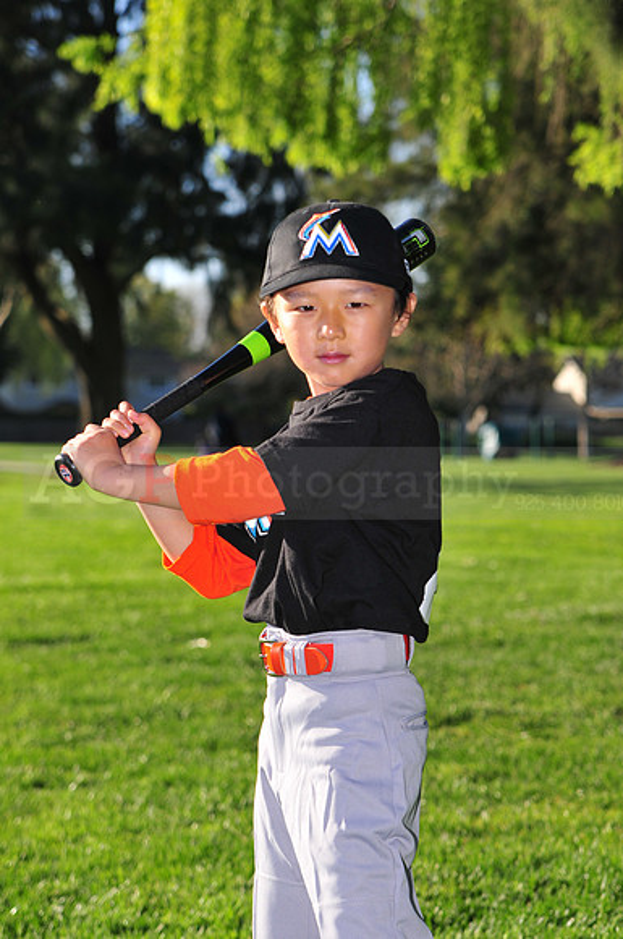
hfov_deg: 13.0
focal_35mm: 105
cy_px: 470
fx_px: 2734
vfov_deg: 19.5
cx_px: 312
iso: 200
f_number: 4.5
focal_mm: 70
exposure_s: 1/800
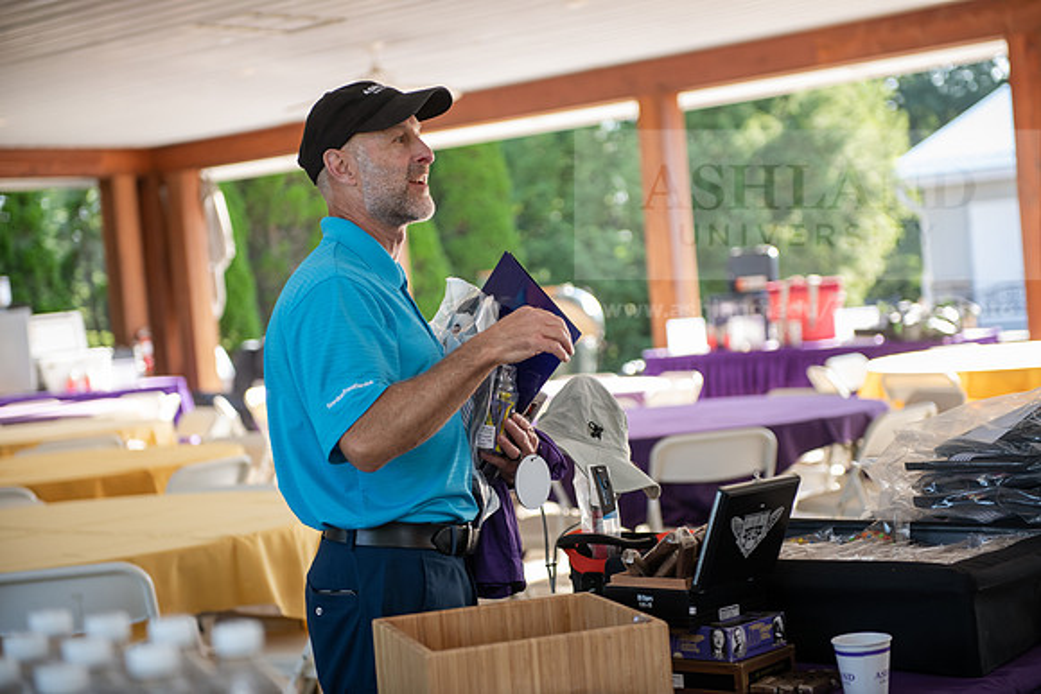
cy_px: 347
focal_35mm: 70
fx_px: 2025
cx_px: 520
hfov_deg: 28.8
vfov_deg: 19.5
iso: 320
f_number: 3.2
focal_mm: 70
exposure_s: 1/200
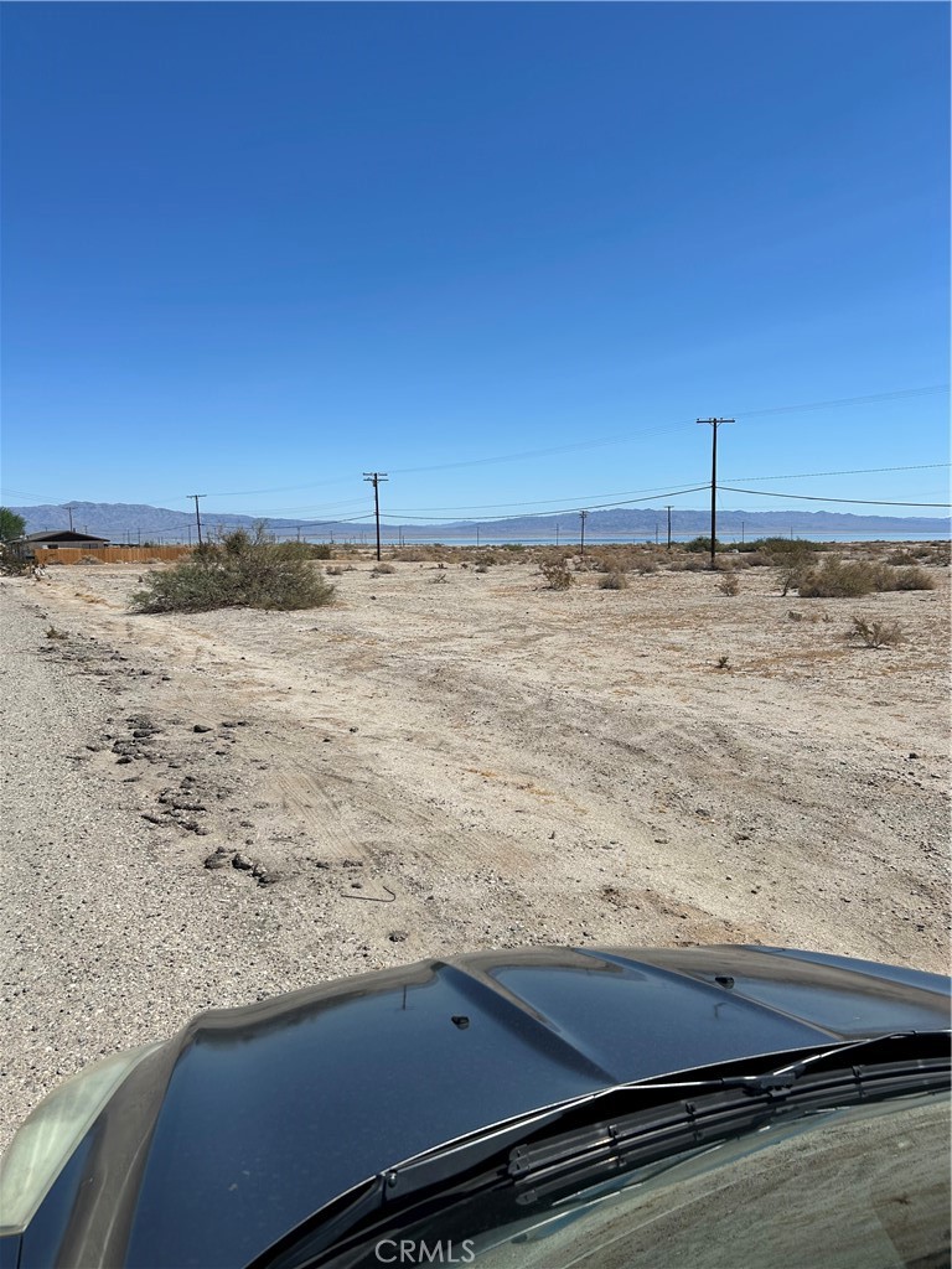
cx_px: 476
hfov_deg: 53.1
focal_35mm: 26
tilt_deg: -3.4
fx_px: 953
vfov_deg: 67.3
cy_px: 634
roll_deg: -0.2
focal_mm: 5.7
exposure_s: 1/6993
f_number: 1.5
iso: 50
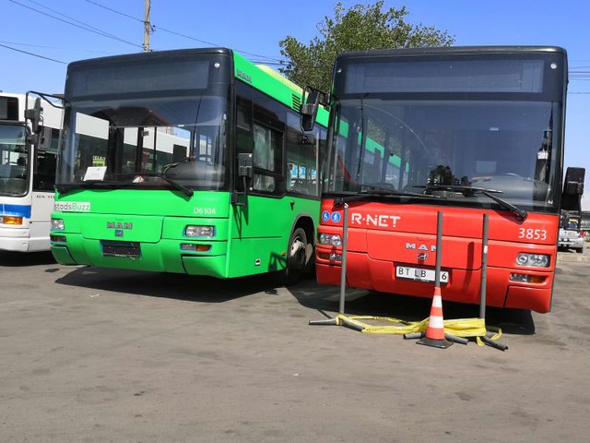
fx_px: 511
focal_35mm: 30
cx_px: 295
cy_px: 222
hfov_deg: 60.0
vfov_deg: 46.8
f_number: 1.8
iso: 50
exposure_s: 1/1678
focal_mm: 3.95
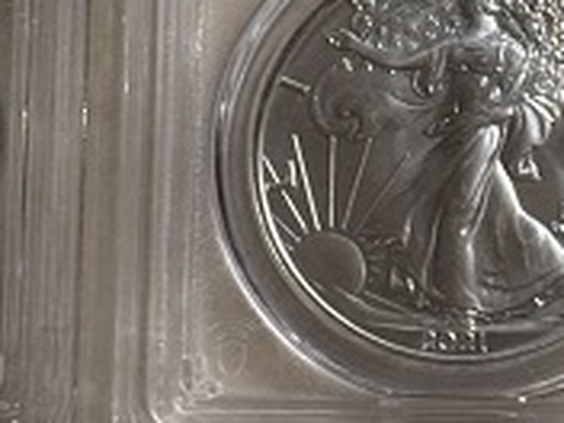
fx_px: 4090
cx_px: 522
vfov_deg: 5.9
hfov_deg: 7.9
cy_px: 109
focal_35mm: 251
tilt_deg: -80.9
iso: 80
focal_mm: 6.76
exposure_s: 1/60
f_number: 1.78
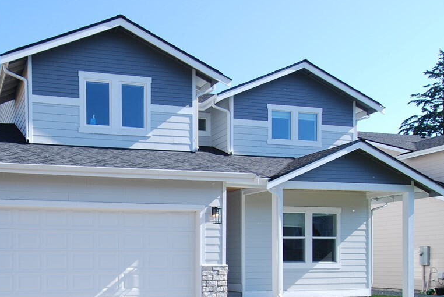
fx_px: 494
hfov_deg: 46.1
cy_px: 270
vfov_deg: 31.8
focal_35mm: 40
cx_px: 93
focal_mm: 12
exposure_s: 1/160
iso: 100
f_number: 6.3
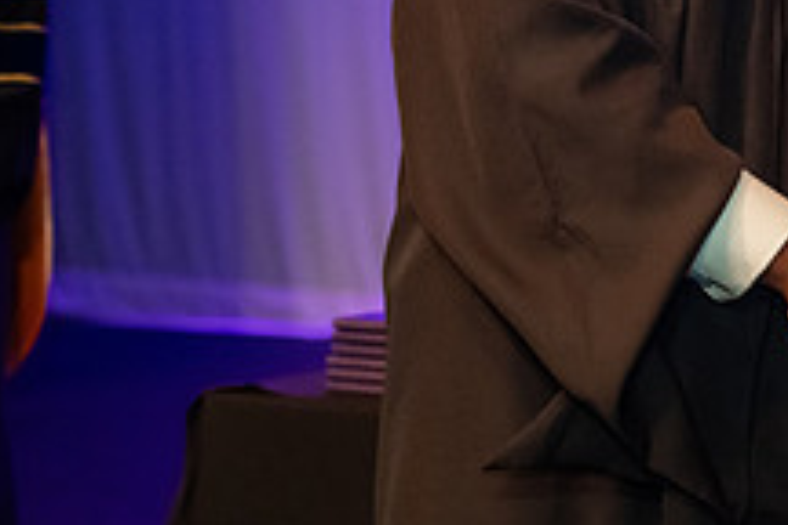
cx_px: 952
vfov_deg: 6.0
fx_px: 4990
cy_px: -42
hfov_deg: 8.9
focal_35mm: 228
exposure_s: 1/200
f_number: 4
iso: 3200
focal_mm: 85
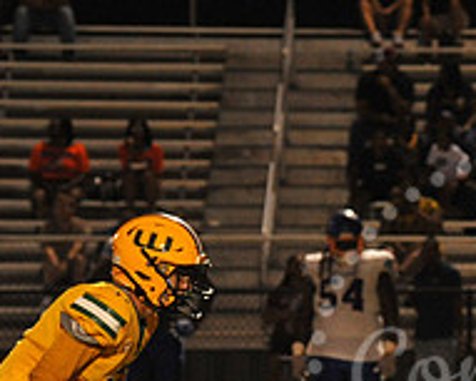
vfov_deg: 2.7
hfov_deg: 3.4
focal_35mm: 569
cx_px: 546
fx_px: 8020
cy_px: 381
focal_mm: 200
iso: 3200
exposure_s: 1/160
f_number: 7.1
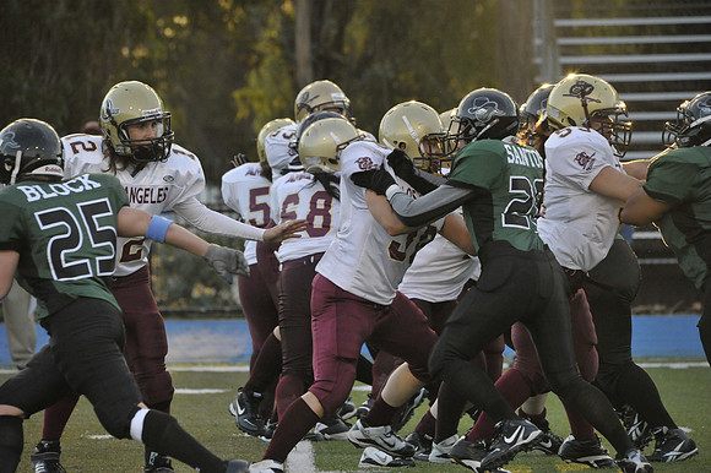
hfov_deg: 5.2
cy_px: 236
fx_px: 7895
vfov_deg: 3.4
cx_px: 356
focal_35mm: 400
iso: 6400
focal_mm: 400
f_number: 10
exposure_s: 1/1000
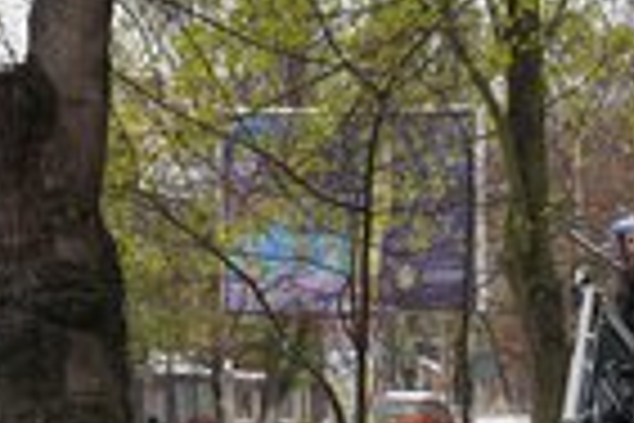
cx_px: 683
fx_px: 2501
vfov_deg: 9.6
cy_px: 475
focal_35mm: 142
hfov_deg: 14.2
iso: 160
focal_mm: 50
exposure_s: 1/160
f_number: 4
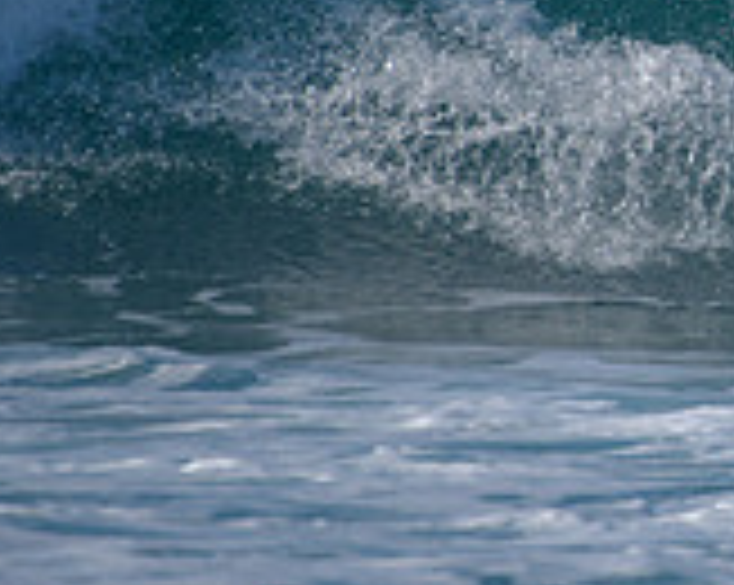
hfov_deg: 1.2
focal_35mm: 1674
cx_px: 1198
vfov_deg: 0.9
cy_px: 83
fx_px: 36322
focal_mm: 500
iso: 200
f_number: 5.6
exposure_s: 1/2000
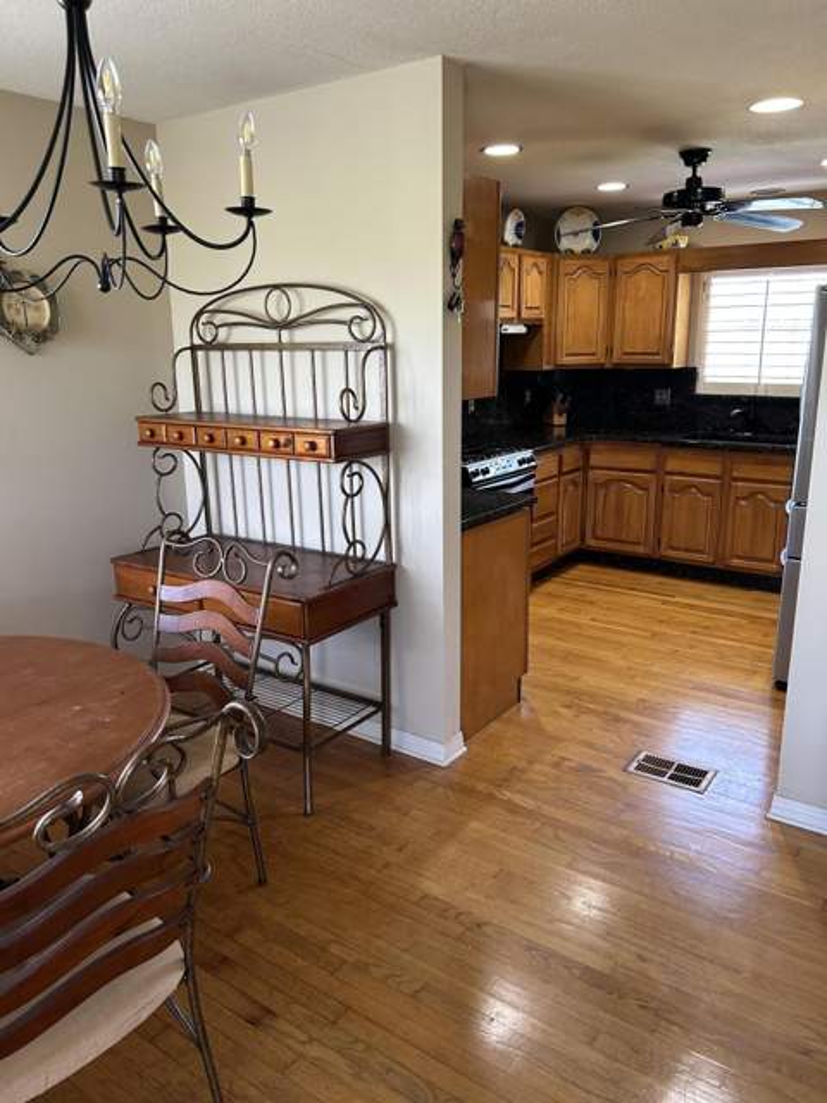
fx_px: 828
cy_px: 552
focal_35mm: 26
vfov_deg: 67.3
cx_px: 414
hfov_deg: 53.1
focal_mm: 5.7
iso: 160
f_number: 1.5
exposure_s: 1/60
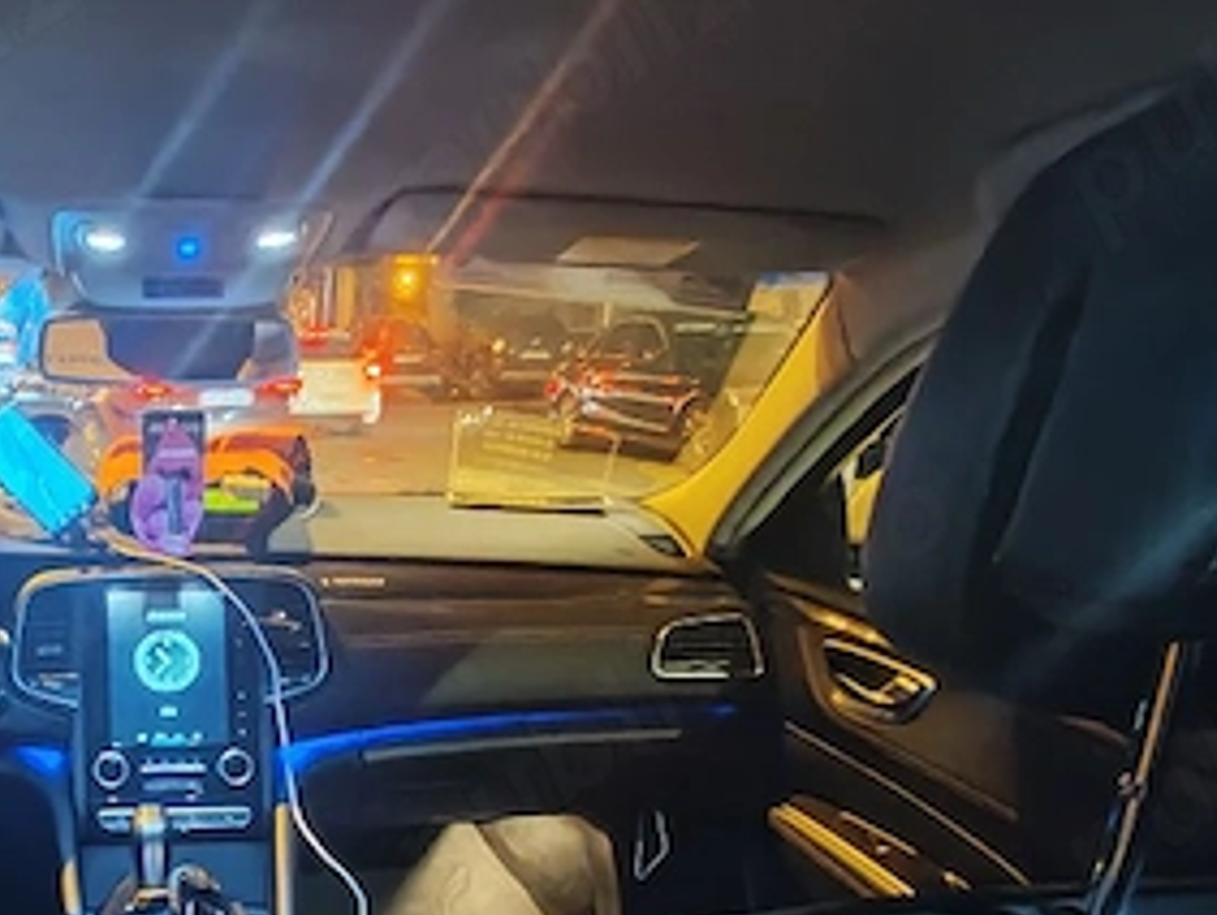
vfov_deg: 40.4
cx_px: 173
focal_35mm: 34
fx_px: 1196
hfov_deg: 49.3
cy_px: 708
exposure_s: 1/10
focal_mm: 1.96
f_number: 2.2
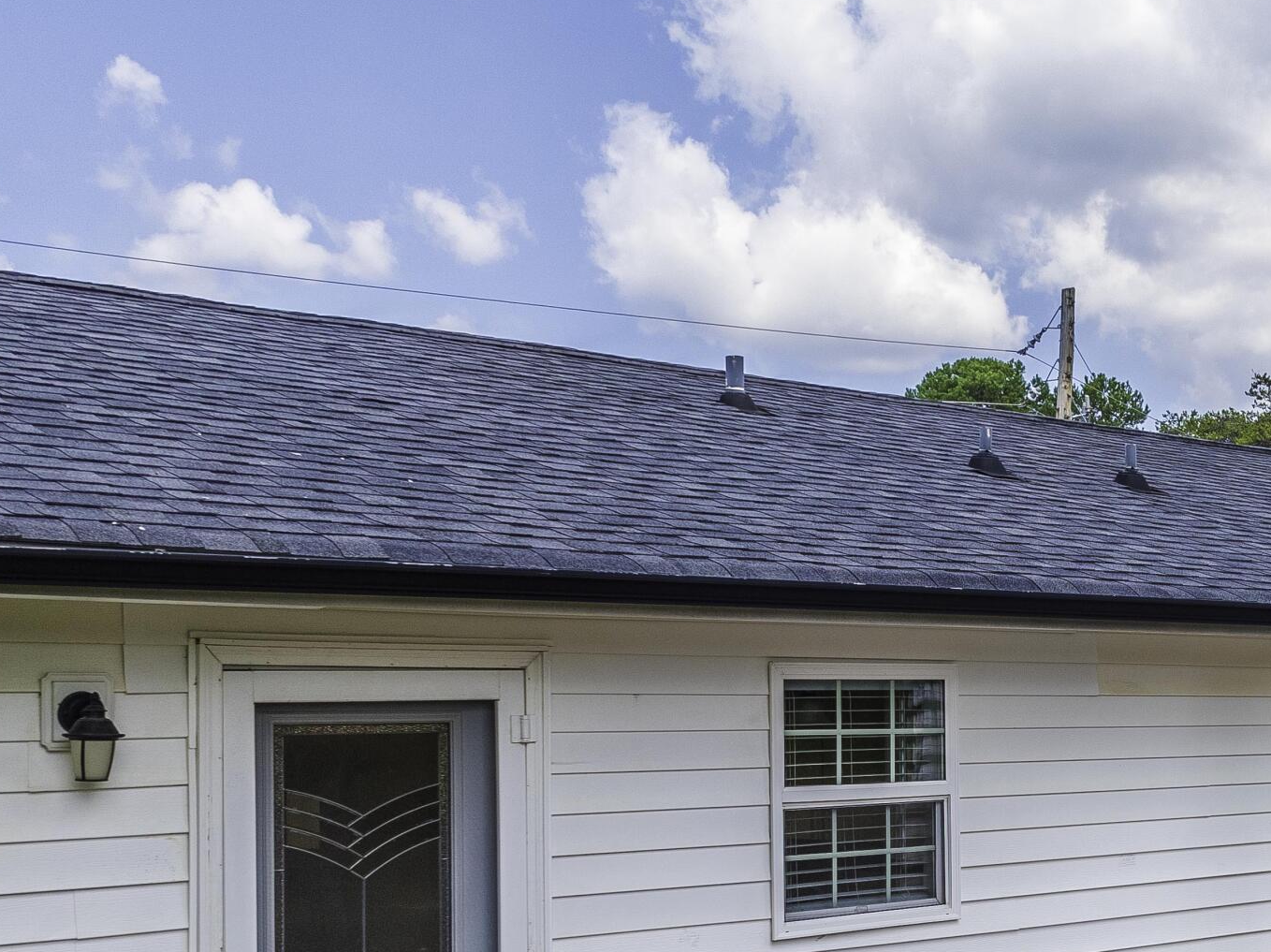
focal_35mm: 53
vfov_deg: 26.3
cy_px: 902
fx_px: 1945
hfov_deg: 33.4
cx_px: 1242
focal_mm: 12.29
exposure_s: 1/160
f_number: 2.8
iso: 160
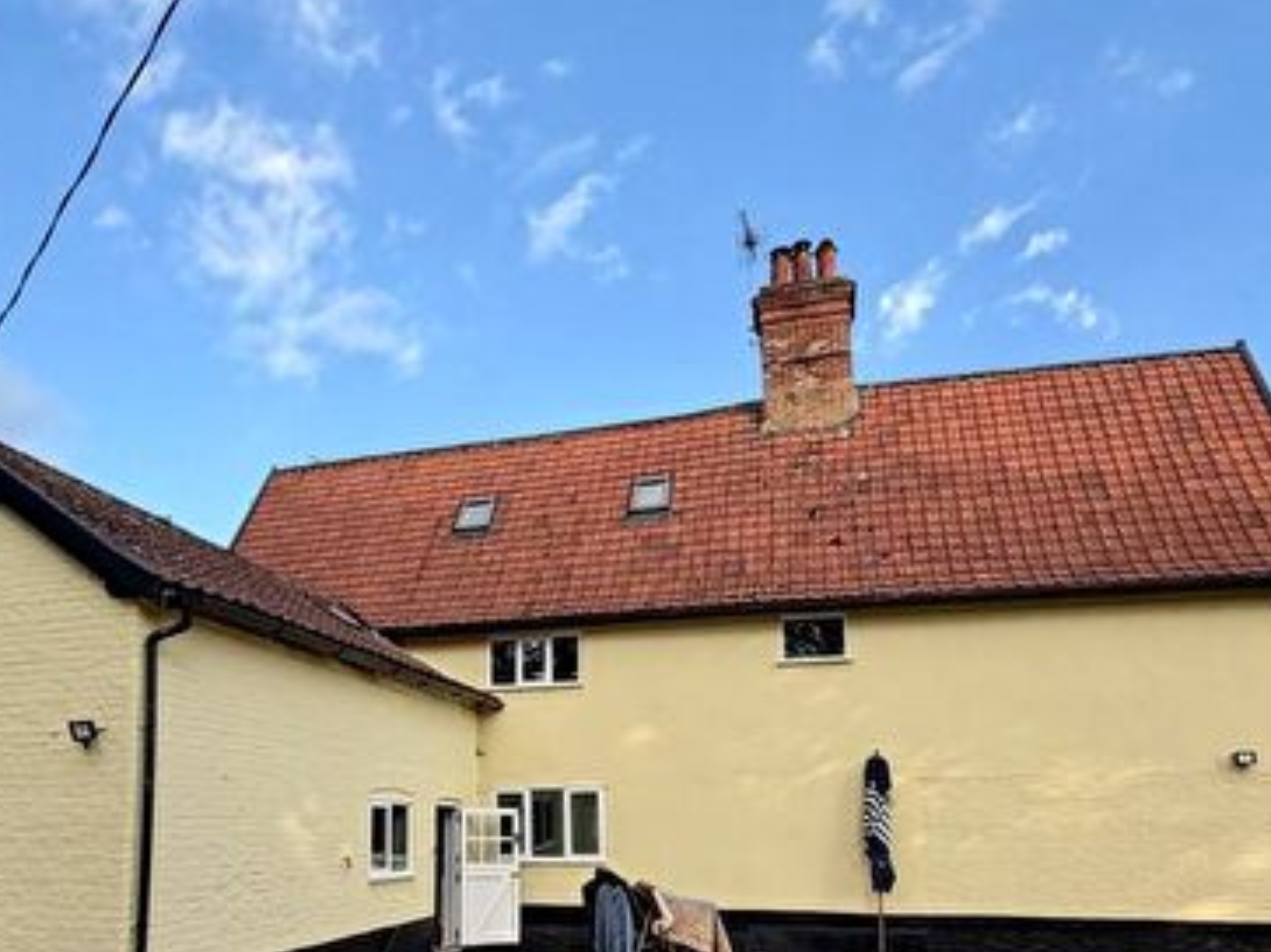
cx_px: 501
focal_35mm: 27
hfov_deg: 64.7
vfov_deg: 49.6
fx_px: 991
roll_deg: +0.6
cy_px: 695
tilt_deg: +7.4
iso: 40
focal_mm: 2.22
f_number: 2.2
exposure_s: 1/613
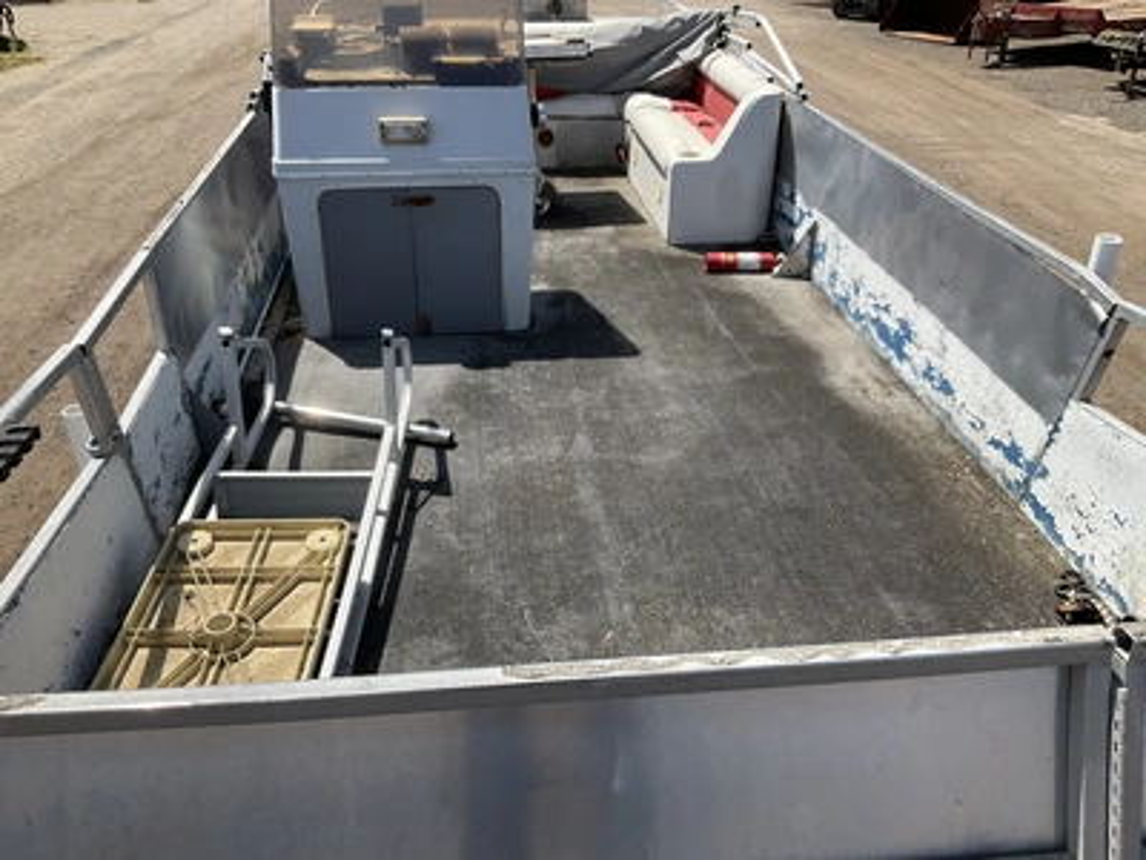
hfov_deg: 61.7
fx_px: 960
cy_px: 430
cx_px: 573
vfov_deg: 48.2
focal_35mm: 29
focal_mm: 3
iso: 25
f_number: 1.8
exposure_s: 1/1730
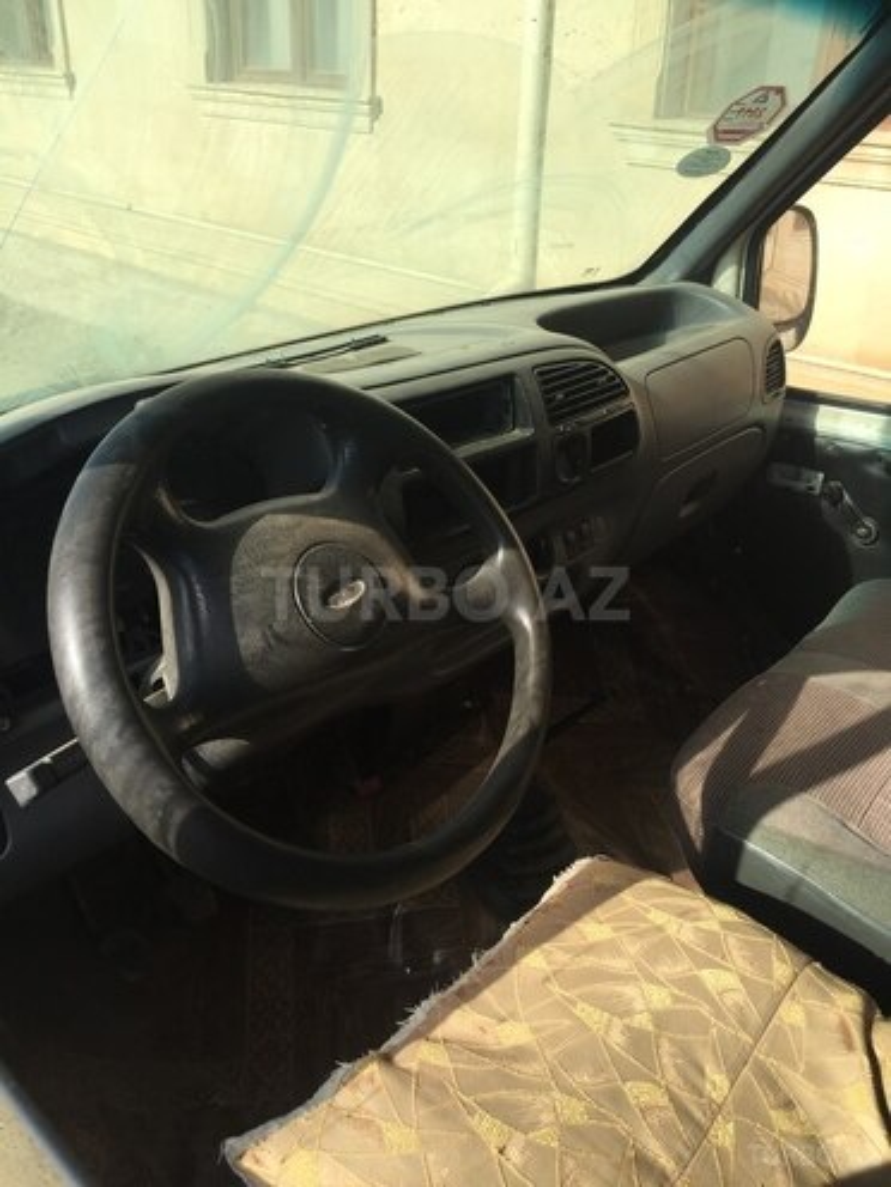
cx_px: 446
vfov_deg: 61.7
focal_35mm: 29
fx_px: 995
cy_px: 594
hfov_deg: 48.2
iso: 32
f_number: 2.2
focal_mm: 4.15
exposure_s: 1/1041
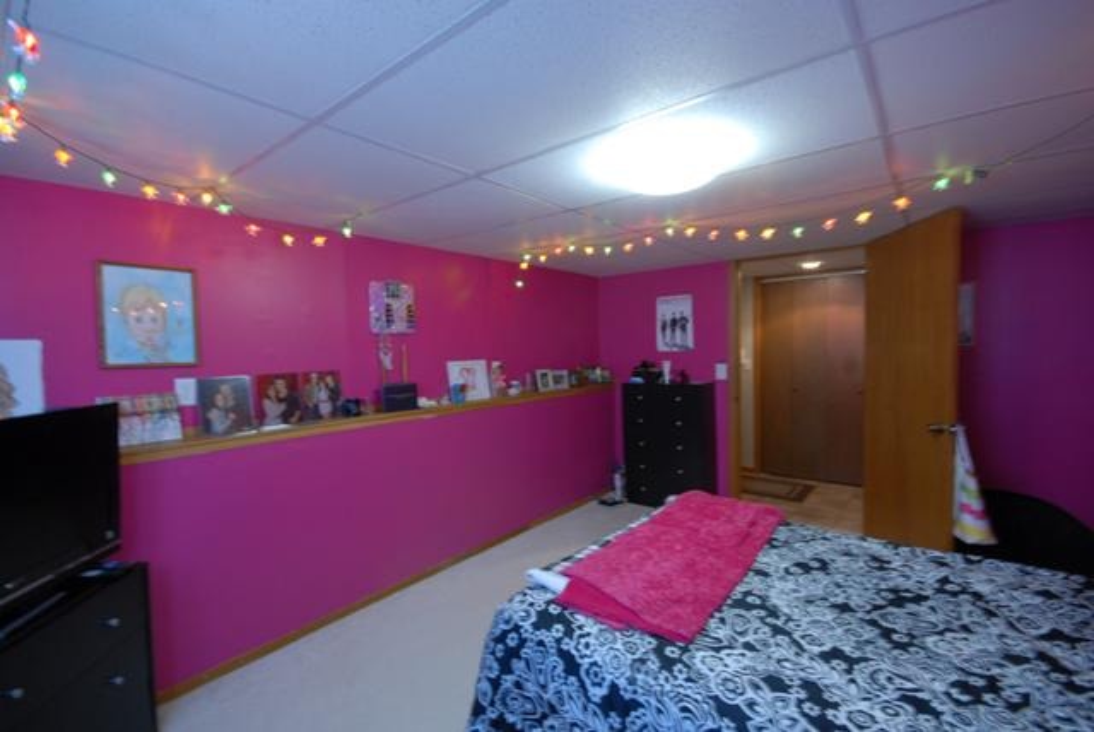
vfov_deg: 77.4
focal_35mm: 15
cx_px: 547
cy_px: 366
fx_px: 456
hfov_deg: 100.3
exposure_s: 1/1.5
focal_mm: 10
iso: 400
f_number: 7.1
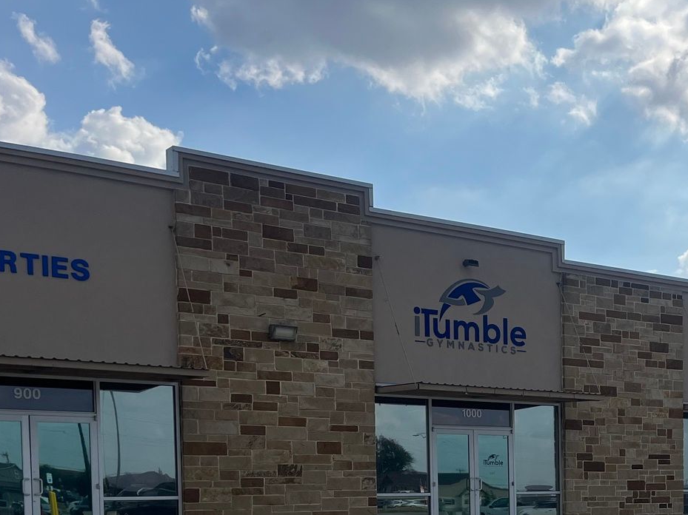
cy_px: 516
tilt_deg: -1.8
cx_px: 627
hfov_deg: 32.5
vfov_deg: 24.8
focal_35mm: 56
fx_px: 1113
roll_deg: +1.6
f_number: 1.6
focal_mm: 5.1
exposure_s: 1/8403
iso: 50
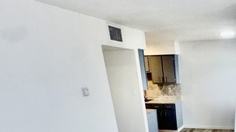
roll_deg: +0.4
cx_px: 202
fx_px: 219
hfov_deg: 51.6
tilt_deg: -28.1
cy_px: 174
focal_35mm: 35
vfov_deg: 27.6
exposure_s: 1/122
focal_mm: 2.22
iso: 40
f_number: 2.2
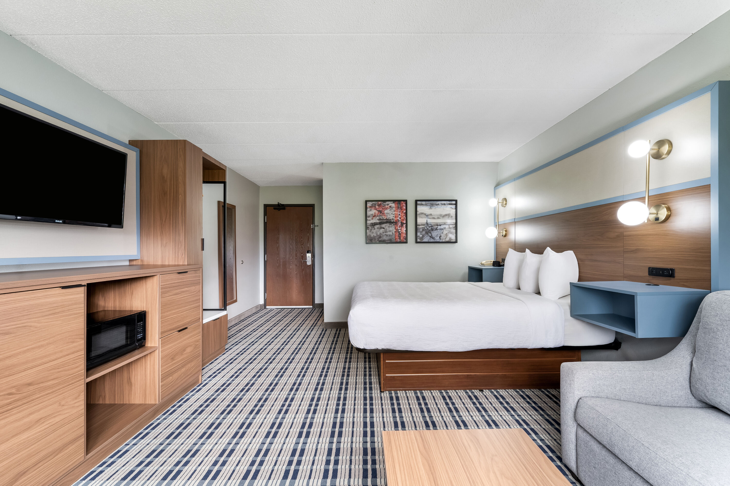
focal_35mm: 14
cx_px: 365
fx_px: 284
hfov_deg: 104.3
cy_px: 243
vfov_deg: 81.1
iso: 400
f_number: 8
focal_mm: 14
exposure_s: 1/25
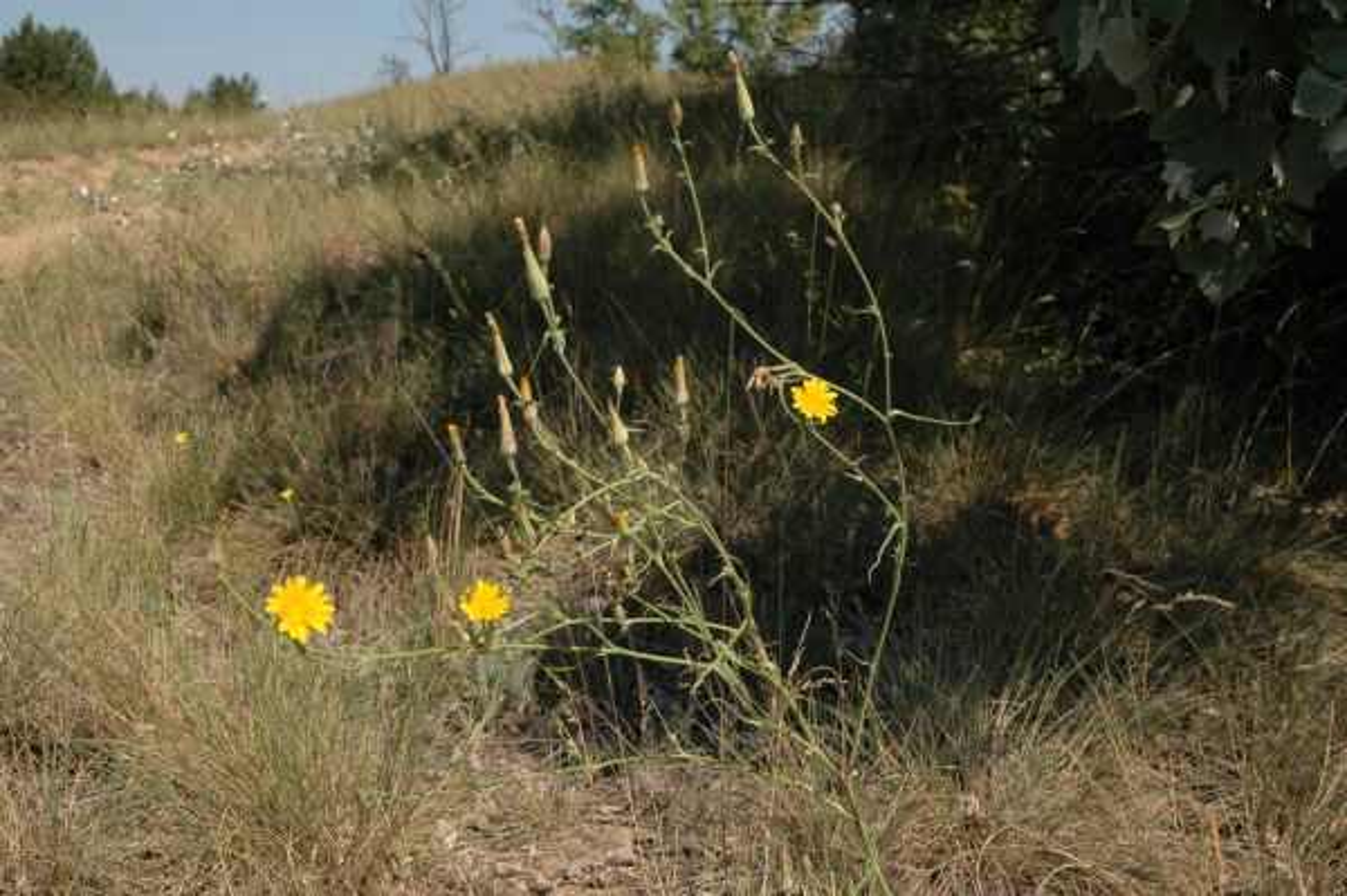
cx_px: 674
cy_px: 448
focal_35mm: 57
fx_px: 2131
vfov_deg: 23.7
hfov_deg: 35.1
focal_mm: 38
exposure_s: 1/250
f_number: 11
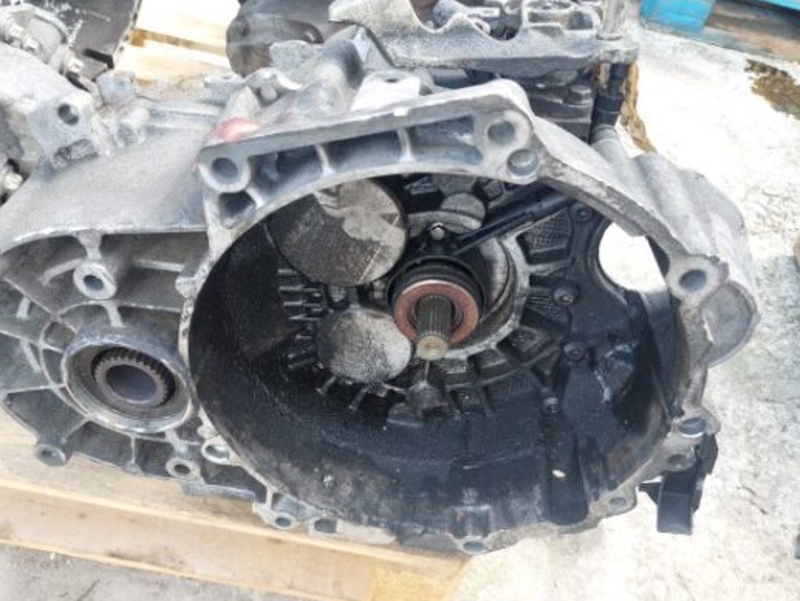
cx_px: 393
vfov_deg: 48.2
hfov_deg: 61.6
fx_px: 670
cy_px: 322
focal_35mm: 29
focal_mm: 5.23
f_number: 1.8
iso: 50
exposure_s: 1/100
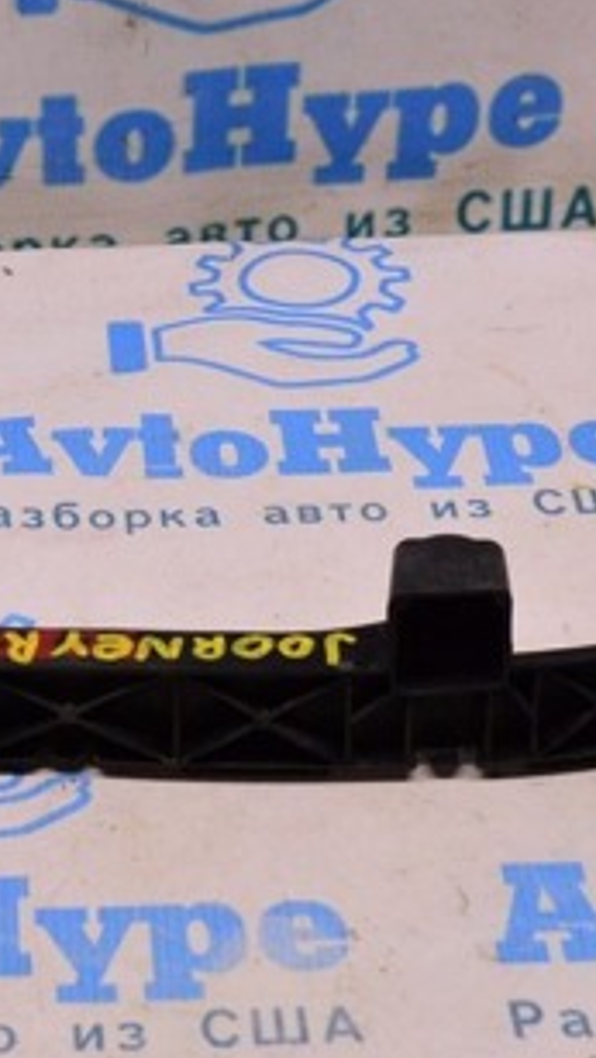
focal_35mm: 98
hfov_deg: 12.2
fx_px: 2750
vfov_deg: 21.8
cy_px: 546
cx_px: -62
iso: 1600
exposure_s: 1/125
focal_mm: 30
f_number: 8
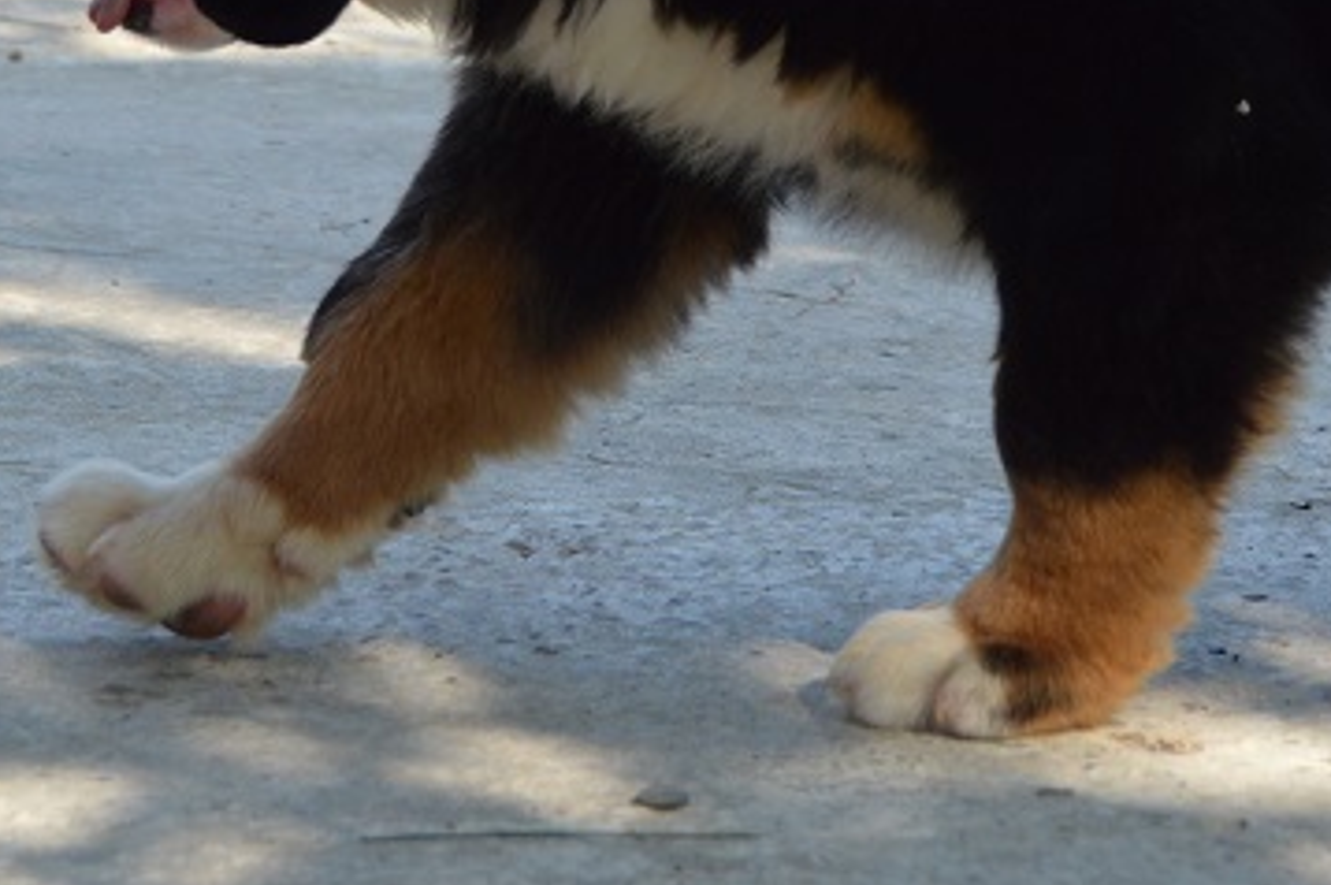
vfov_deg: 8.0
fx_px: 6289
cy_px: 112
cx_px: 649
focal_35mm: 170
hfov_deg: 12.1
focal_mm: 45
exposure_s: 1/800
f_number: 5.3
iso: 400
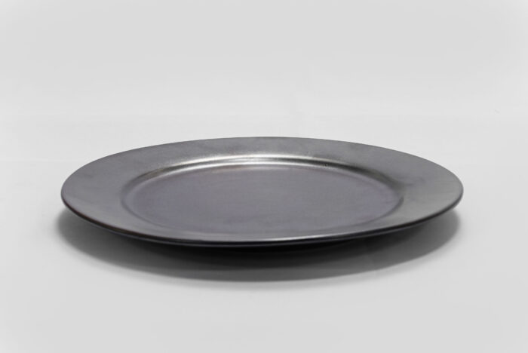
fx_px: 954
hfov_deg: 30.9
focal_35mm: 65
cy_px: 176
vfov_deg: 21.0
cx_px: 264
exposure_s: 1/100
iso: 3200
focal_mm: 65
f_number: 13
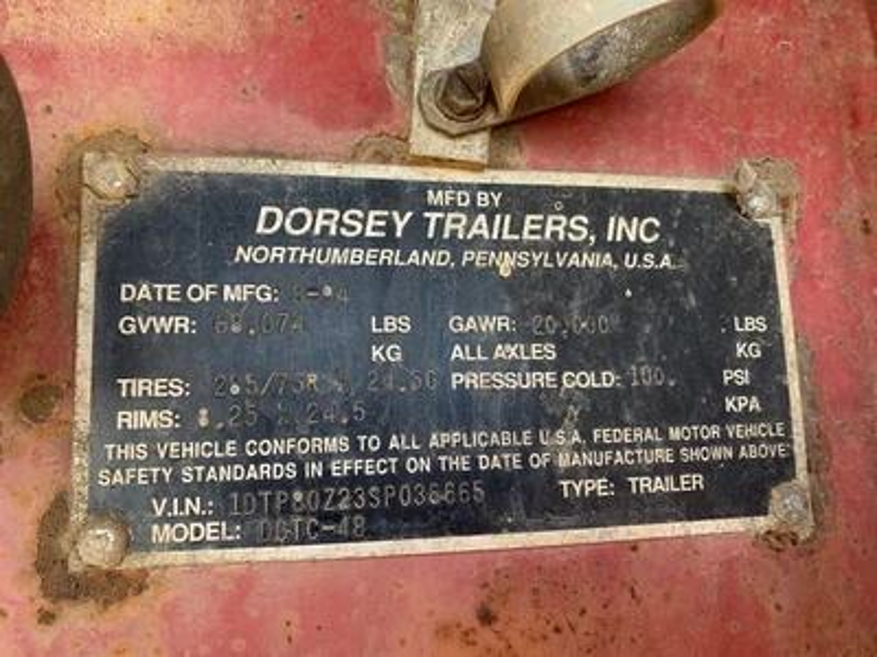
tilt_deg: +5.1
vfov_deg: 53.1
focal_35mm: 26
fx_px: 659
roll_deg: +0.9
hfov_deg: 67.3
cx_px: 438
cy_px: 328
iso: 40
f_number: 1.8
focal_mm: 4.25
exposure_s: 1/122
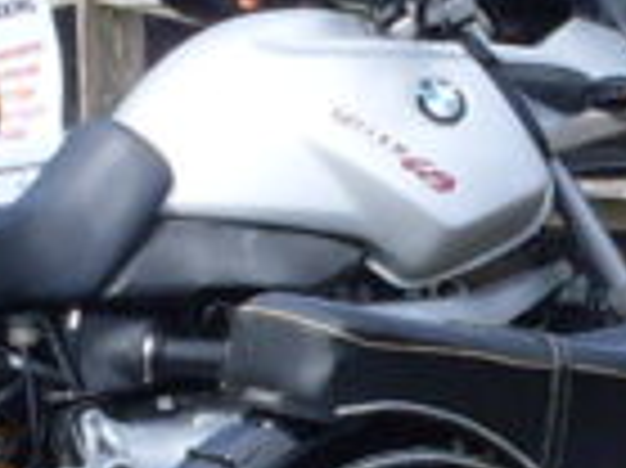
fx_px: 5059
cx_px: 689
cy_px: 562
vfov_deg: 5.3
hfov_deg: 7.0
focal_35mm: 280
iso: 80
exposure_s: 1/125
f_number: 8.4
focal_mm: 6.3
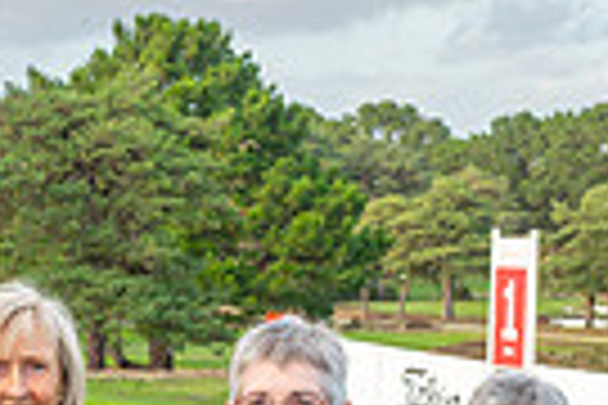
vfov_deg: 7.1
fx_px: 3107
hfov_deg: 11.1
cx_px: 1
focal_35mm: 184
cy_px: 883
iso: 200
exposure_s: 1/100
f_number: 7.1
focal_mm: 34.5
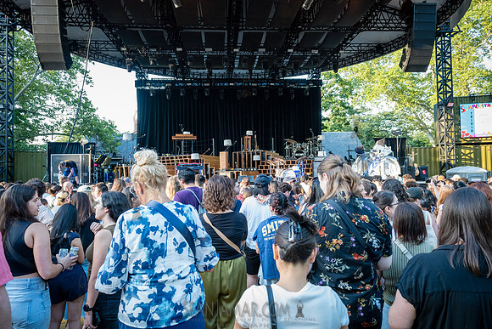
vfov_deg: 52.9
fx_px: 330
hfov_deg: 73.4
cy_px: 164
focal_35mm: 24
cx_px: 246
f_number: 5
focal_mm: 24
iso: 2000
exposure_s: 1/200
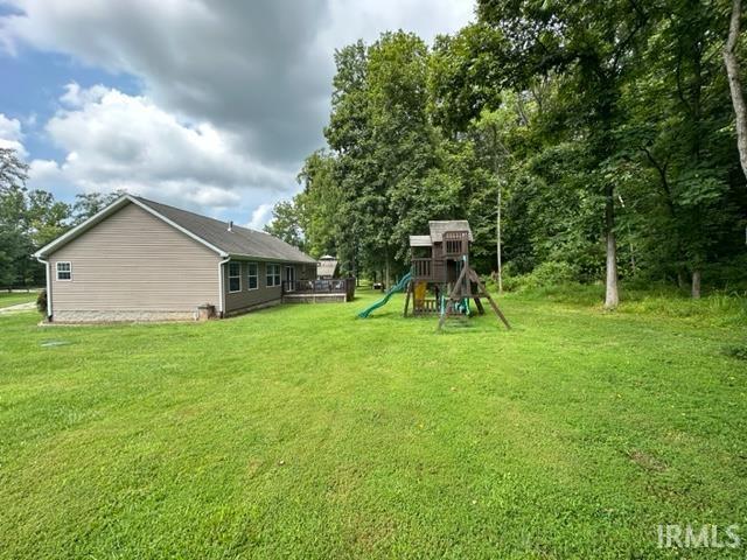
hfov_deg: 102.1
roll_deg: +0.0
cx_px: 374
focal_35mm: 14
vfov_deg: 85.7
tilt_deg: -1.9
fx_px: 302
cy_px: 280
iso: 40
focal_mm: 2.22
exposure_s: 1/530
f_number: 2.2
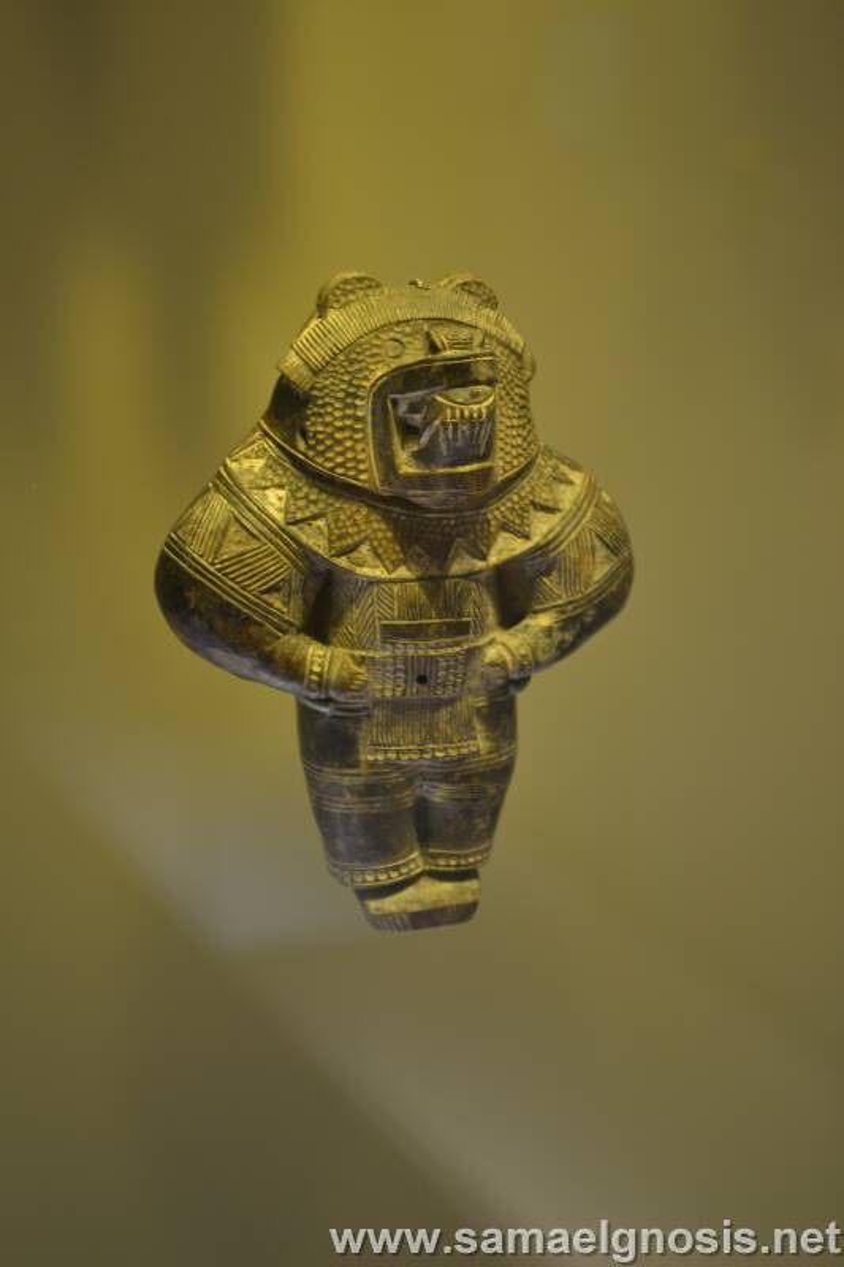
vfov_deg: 27.0
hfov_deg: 18.2
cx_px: 422
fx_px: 2638
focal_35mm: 75
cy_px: 634
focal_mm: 50
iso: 220
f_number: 5.6
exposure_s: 1/15
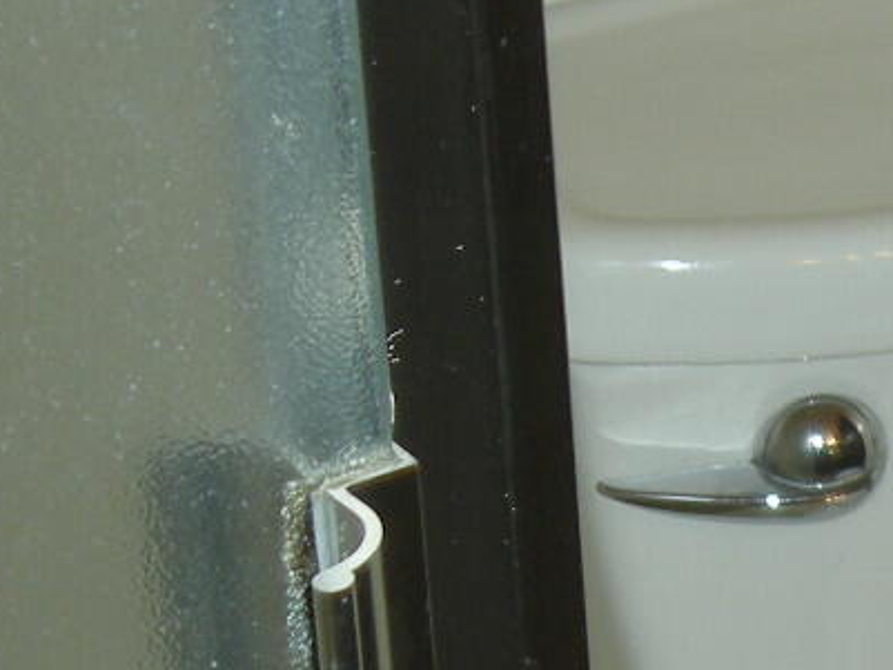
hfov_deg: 10.3
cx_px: 1142
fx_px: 4877
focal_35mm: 189
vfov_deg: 7.8
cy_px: 884
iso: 64
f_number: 2.8
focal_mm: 7.9
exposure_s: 1/30
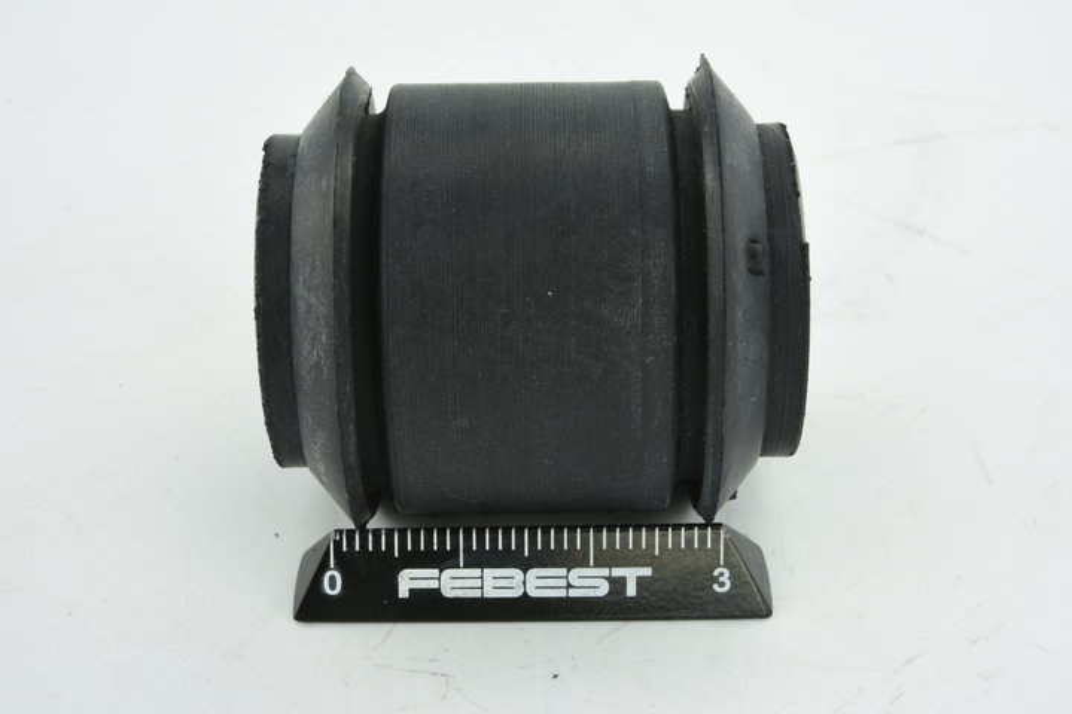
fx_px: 1787
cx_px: 536
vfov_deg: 22.6
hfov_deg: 33.4
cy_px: 357
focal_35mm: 60
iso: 64
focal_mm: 60
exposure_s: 1/2
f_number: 32
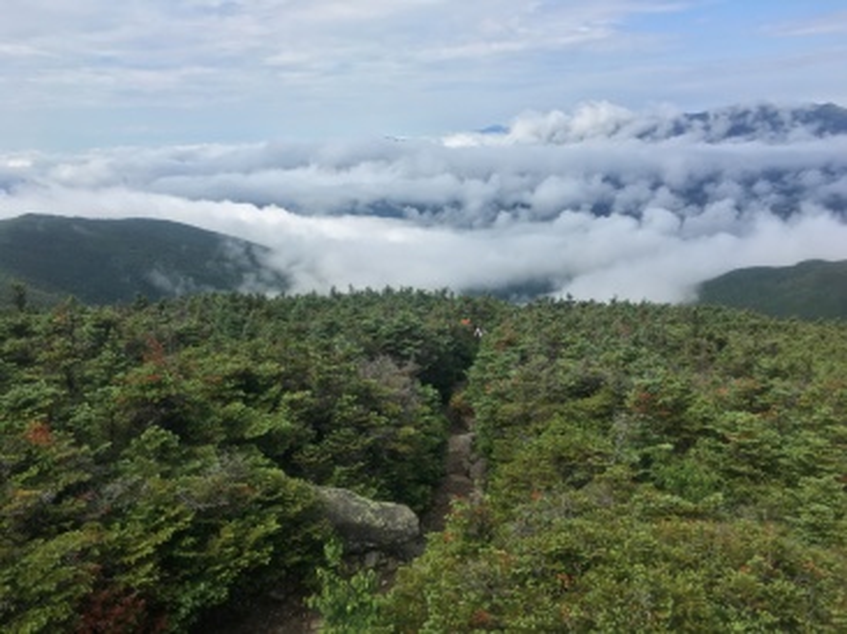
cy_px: 317
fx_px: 709
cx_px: 424
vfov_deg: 48.2
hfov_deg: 61.7
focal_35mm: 29
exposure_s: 1/1282
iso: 25
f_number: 2.2
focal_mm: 4.15
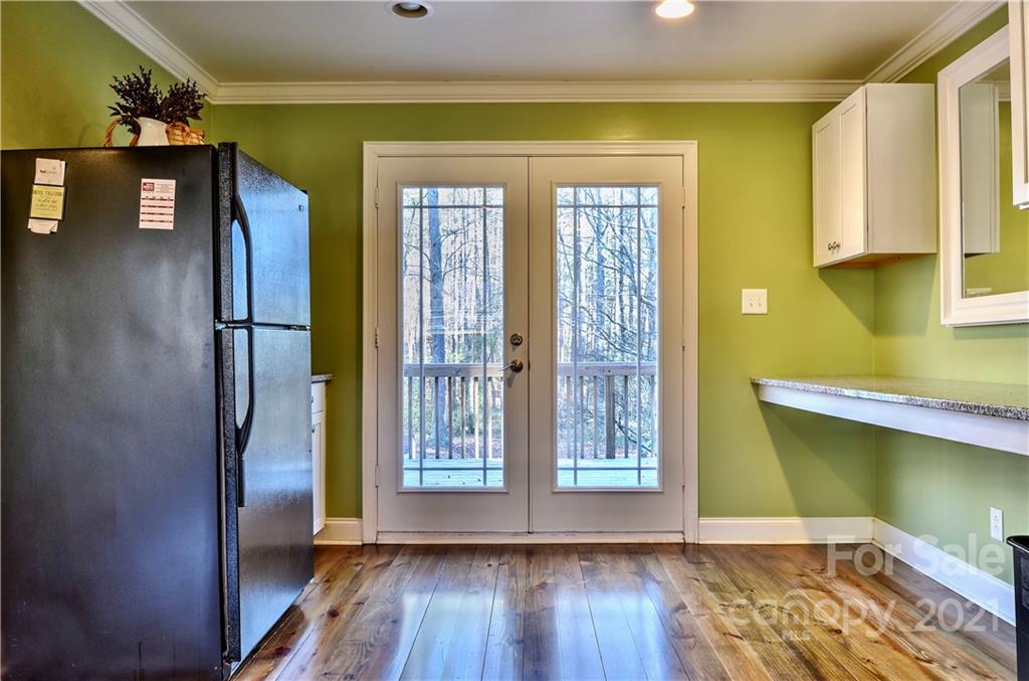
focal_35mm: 26
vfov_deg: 50.2
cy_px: 340
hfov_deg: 70.6
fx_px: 727
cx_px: 514
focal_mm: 17
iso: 200
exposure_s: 1/2.5
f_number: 8
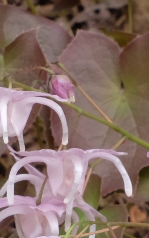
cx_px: 352
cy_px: 384
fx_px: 2463
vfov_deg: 5.5
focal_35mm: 379
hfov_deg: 3.4
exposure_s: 1/28
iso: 800
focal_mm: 43.9
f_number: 14
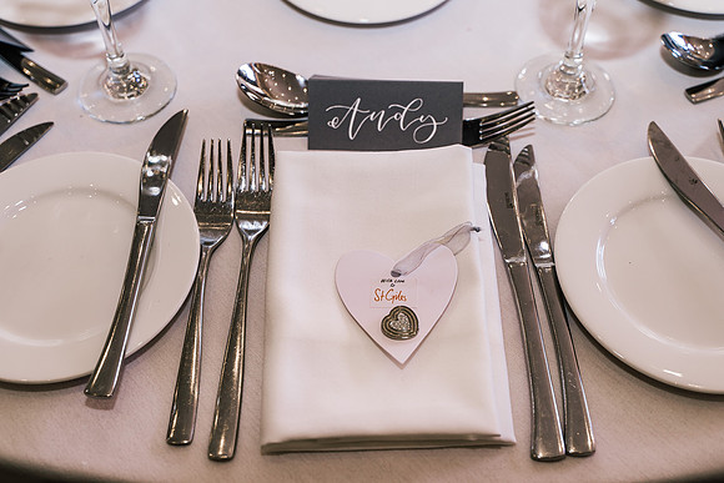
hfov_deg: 46.4
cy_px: 242
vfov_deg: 31.9
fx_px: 845
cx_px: 362
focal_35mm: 42
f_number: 4
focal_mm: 42
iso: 640
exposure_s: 1/250
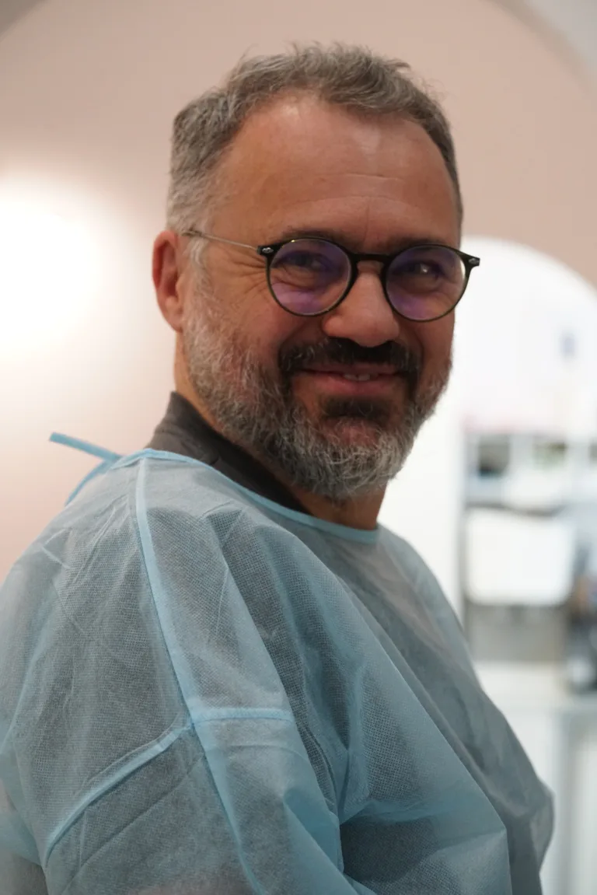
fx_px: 2237
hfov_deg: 15.2
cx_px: 298
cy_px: 448
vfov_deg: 22.6
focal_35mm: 90
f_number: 5.6
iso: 6400
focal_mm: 90
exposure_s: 1/80
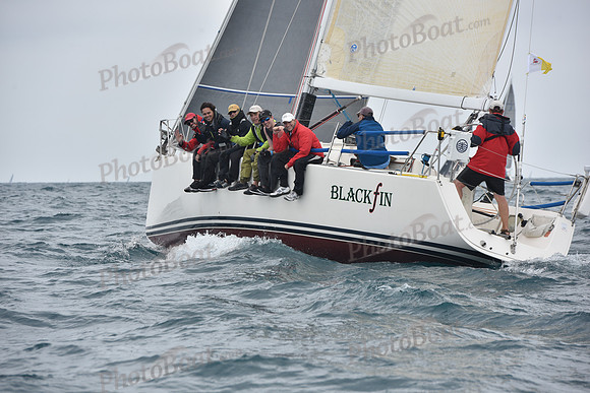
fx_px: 3278
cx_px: 295
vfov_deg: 6.9
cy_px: 196
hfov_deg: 10.3
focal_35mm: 200
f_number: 8
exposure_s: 1/800
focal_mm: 200
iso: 250
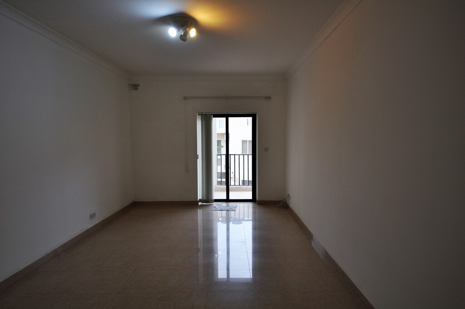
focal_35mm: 20
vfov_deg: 63.1
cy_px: 154
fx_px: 252
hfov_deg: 85.5
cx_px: 232
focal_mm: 13
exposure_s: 1/60
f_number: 5
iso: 400
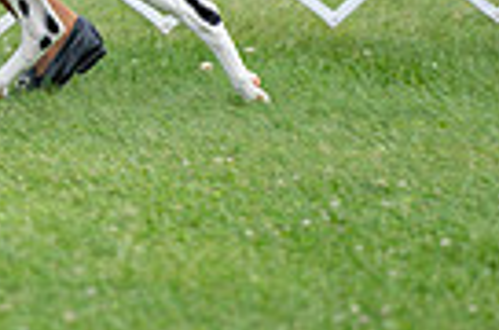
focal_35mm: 693
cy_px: -365
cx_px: -286
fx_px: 9583
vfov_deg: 2.0
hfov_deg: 3.0
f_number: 2.8
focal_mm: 162
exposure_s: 1/500
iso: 100
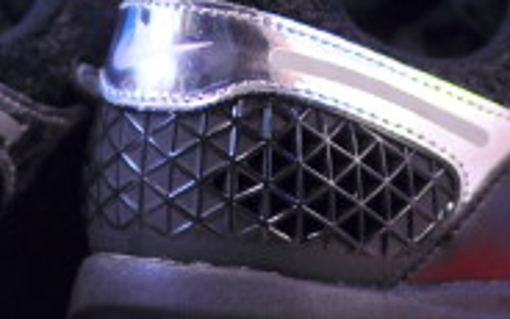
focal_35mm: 331
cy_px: -96
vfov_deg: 4.0
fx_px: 4601
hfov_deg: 6.3
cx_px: 219
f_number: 2
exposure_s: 1/320
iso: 250
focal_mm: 50
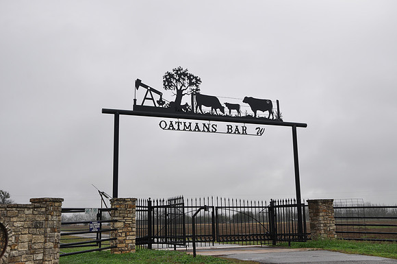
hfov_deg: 46.5
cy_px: 132
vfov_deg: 31.8
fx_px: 463
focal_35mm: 42
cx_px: 198
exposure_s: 1/400
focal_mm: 28
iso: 200
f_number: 10
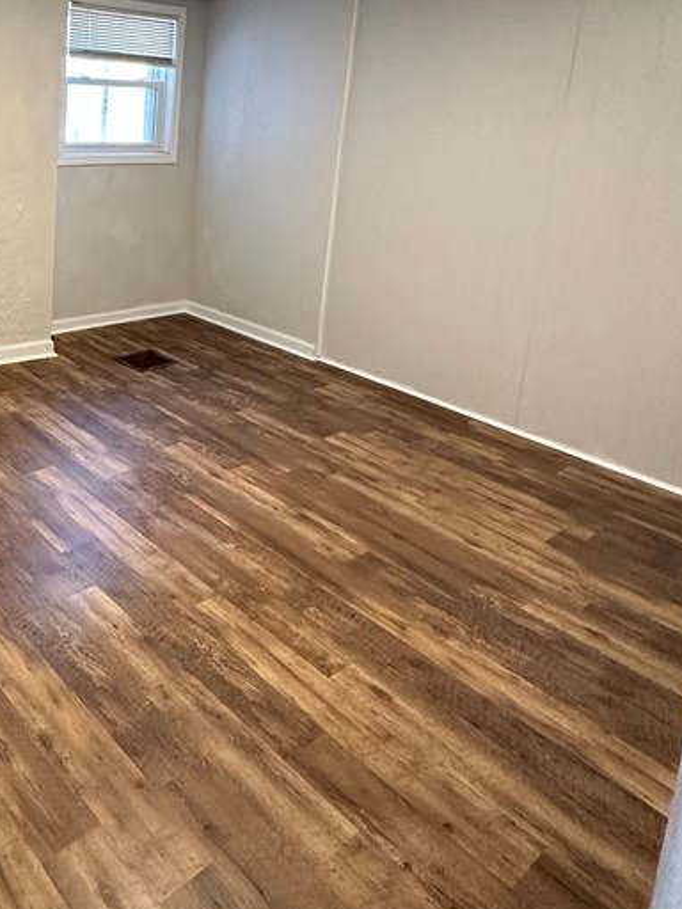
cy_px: 225
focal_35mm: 28
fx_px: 736
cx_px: 44
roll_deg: -2.4
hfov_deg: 44.4
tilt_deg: -10.0
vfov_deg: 60.0
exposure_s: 1/60
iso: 400
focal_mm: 2.22
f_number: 2.2
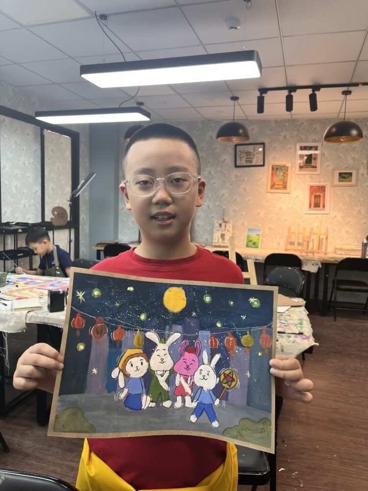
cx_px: 184
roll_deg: -1.3
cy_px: 246
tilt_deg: -5.4
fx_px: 369
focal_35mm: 26
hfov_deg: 53.1
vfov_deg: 67.3
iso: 50
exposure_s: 1/100
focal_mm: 5.1
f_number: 1.6
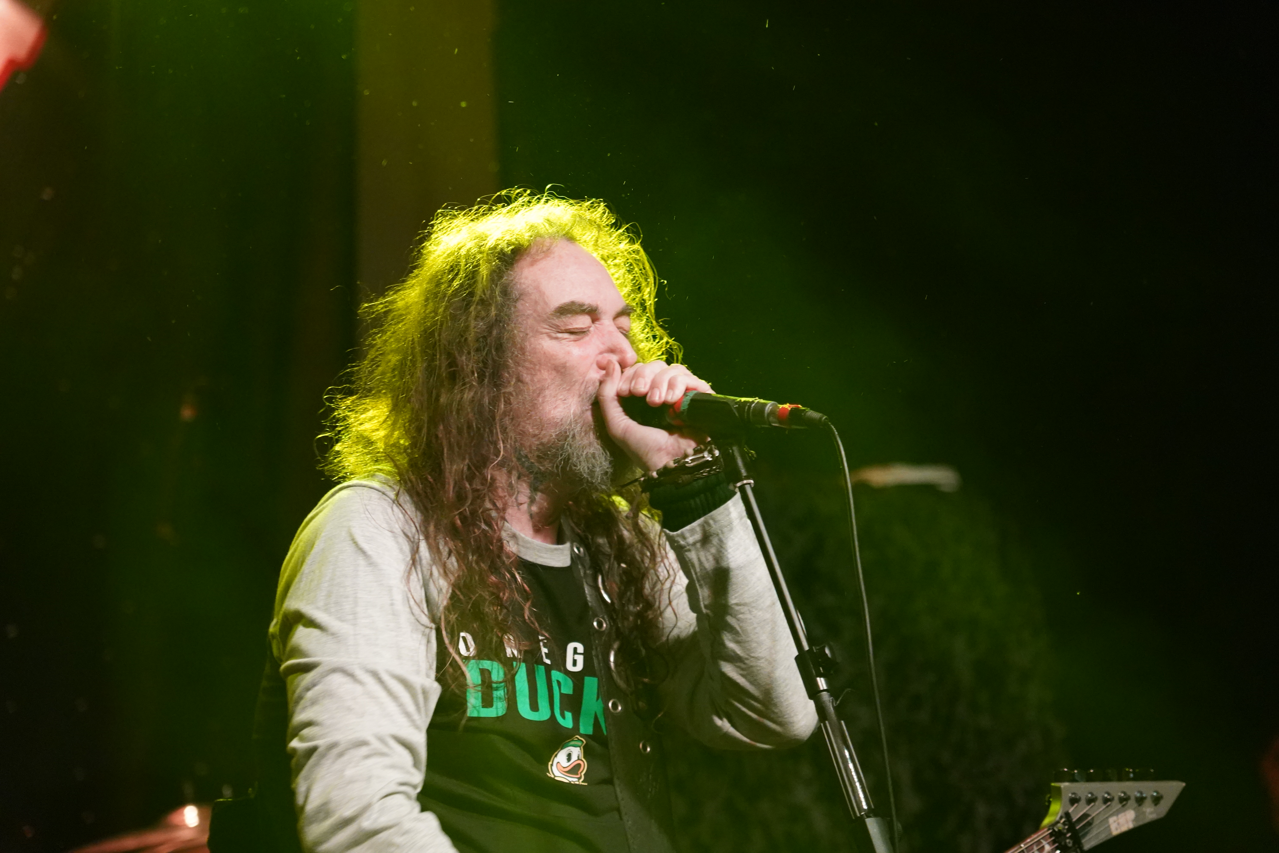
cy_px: 426
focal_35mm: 105
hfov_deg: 19.5
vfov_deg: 13.0
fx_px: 3730
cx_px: 640
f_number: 4
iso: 10000
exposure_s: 1/125
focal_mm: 105
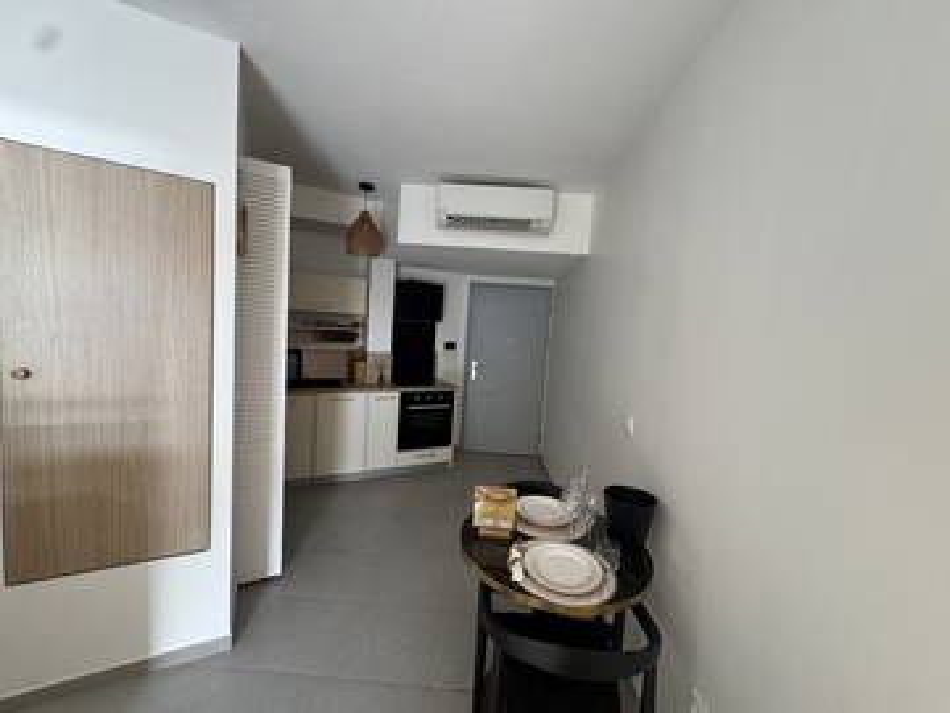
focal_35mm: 14
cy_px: 356
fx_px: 384
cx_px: 475
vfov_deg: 85.7
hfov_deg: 102.1
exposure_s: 1/99
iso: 125
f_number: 2.2
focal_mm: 2.22
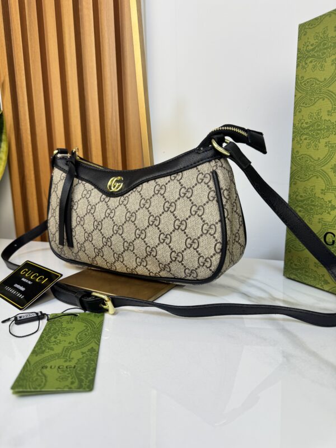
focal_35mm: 24
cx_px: 168
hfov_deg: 56.8
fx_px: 311
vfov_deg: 71.6
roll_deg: +2.3
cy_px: 224
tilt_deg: -11.1
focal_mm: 6.76
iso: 64
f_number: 1.78
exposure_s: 1/183
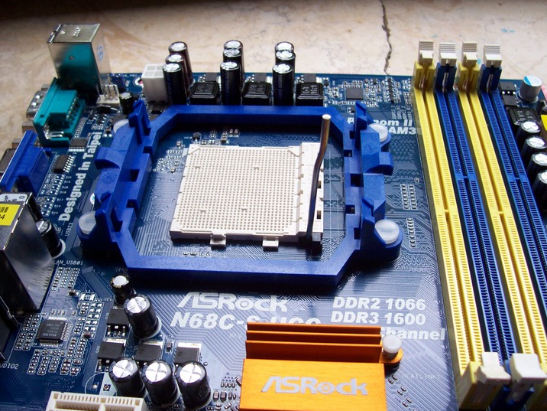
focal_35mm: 38
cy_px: 201
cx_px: 254
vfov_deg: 37.7
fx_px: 600
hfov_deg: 48.9
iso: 80
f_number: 2.7
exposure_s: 1/78.1
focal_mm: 5.6
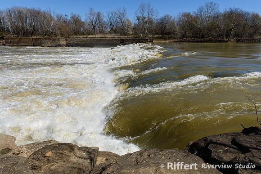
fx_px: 174
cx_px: 130
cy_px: 87
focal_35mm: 24
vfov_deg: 53.2
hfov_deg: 73.7
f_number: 10
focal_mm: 24
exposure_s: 1/320
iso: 100
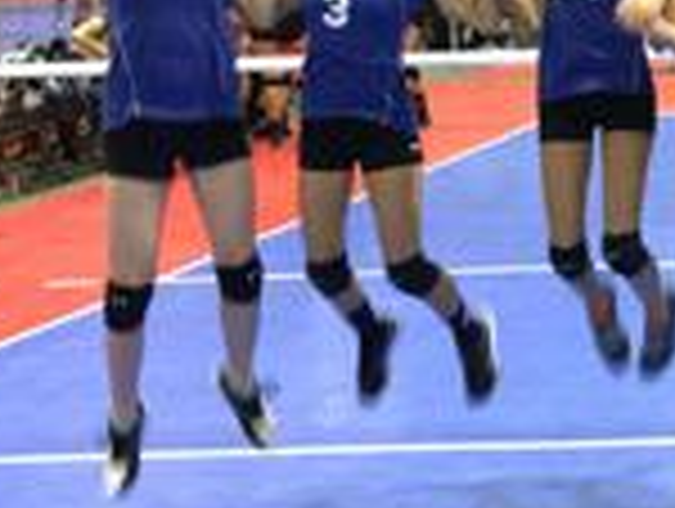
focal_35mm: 106
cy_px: -22
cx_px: 1094
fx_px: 2070
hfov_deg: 16.4
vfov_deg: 13.8
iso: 40
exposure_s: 1/15
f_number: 2.2
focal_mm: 4.15
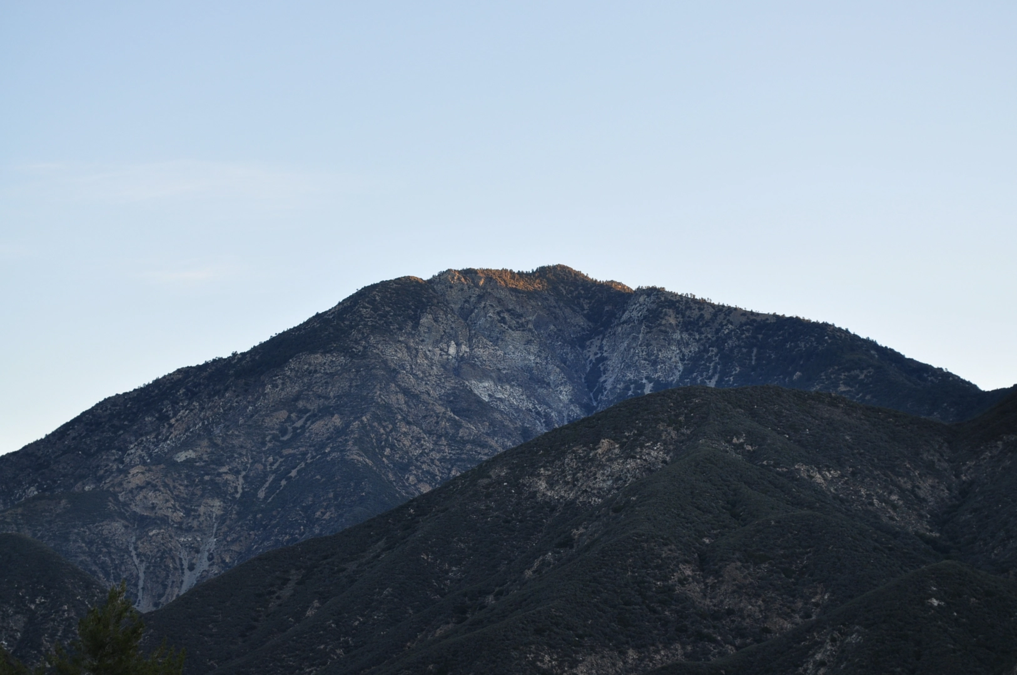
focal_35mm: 82
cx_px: 508
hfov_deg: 24.6
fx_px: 2328
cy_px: 338
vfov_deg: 16.5
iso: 200
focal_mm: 55
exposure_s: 1/60
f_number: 8
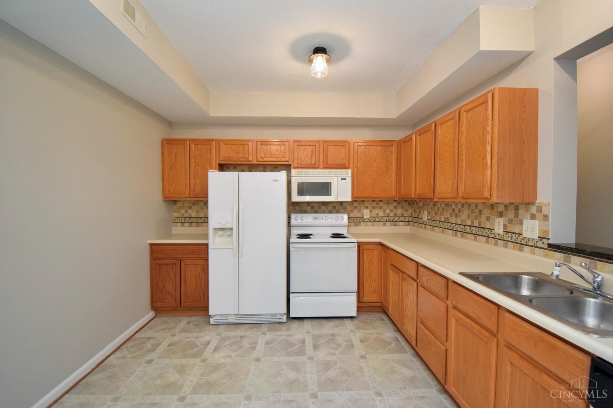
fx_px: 255
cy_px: 204
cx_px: 306
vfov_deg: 77.3
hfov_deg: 100.4
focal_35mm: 15
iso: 1250
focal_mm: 10
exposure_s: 1/60
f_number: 4.5
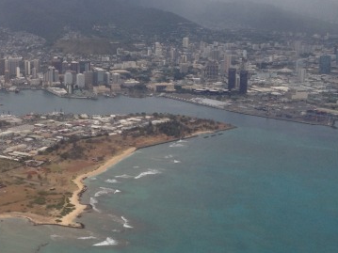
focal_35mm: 78
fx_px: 761
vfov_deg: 18.9
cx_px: 76
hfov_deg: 24.7
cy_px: 115
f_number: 2.4
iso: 50
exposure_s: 1/186
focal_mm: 4.28
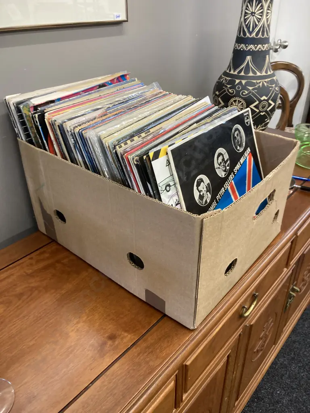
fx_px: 334
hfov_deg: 49.7
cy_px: 206
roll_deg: +1.4
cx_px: 155
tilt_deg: -31.4
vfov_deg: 63.4
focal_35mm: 28
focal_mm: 3.99
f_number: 1.8
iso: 125
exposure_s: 1/50
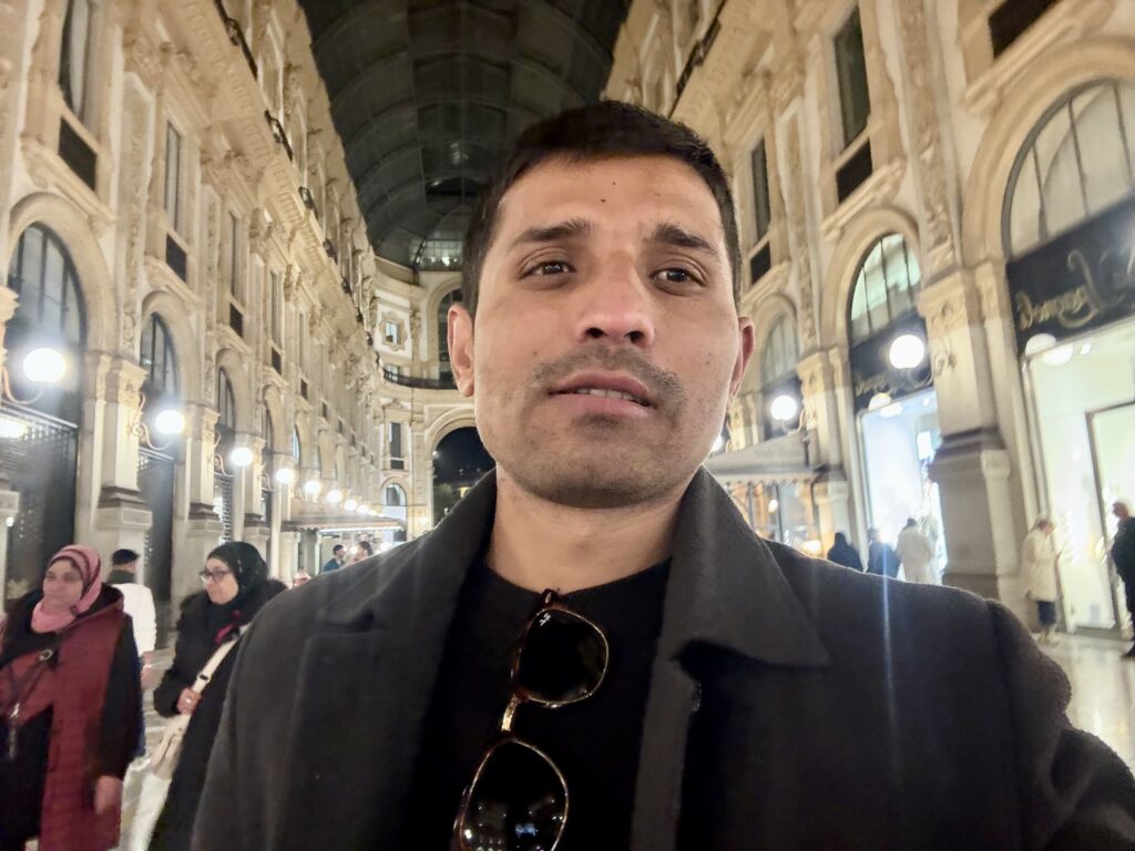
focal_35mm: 23
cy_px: 426
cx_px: 568
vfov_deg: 58.9
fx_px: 754
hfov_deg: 73.9
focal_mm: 2.69
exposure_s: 1/20
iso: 640
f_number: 1.9
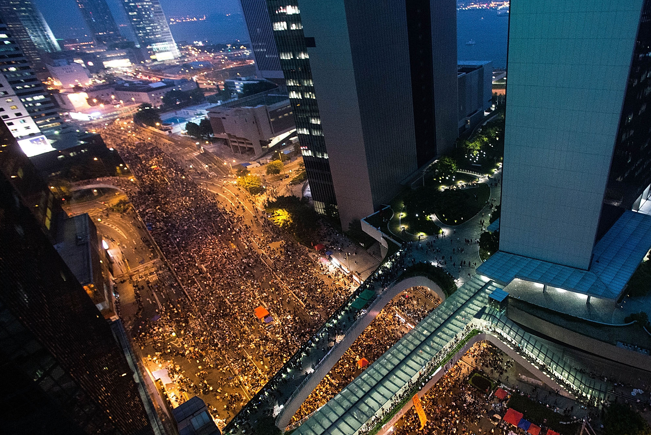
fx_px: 380
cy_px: 256
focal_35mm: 21
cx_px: 427
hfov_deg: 78.9
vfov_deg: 59.1
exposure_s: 1/4
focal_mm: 14
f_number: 5
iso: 3200
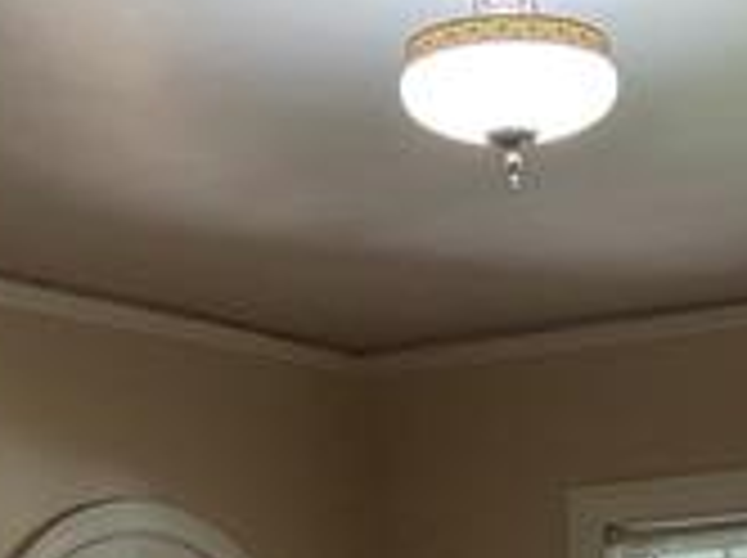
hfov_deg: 17.4
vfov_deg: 12.2
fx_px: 2413
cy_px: 981
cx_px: 652
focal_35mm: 112
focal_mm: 3
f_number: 1.8
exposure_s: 1/60
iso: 125
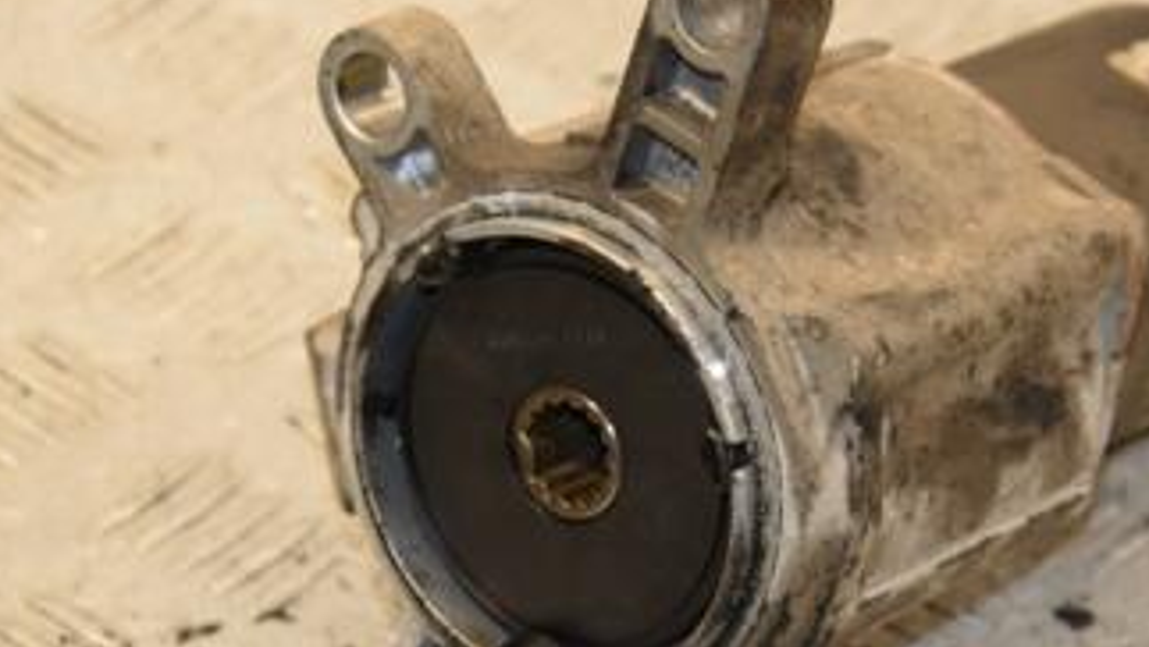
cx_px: 743
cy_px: 455
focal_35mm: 204
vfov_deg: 6.0
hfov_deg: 10.6
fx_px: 6218
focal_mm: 70
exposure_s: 1/200
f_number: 6.3
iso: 800
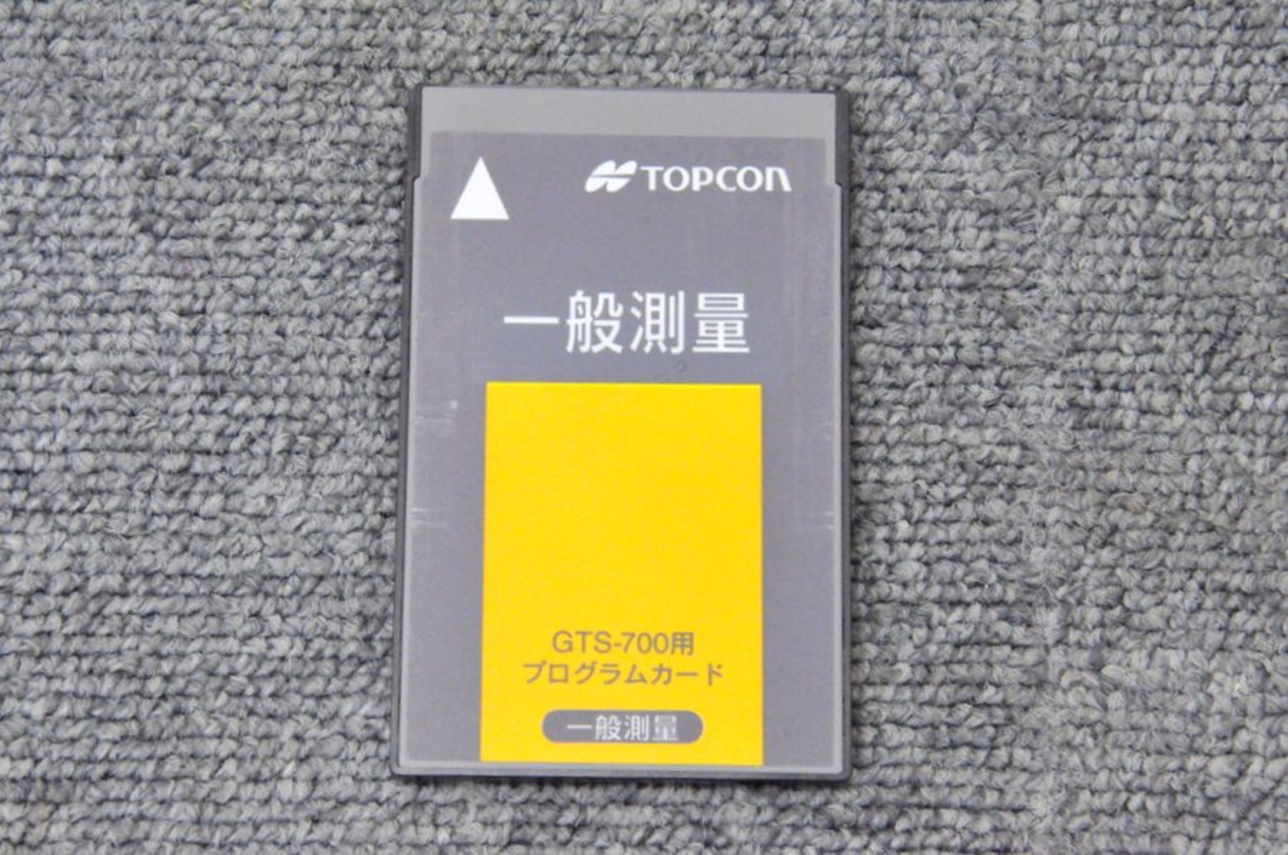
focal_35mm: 120
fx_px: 4289
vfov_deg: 11.4
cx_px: 644
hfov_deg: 17.1
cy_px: 428
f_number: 5.3
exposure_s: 1/30
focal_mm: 80
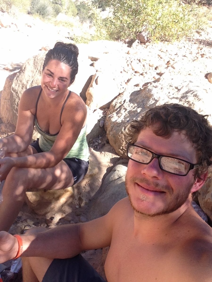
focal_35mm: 35
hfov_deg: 40.7
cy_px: 141
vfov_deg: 52.6
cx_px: 106
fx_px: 286
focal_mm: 2.18
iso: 32
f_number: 2.4
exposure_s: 1/377
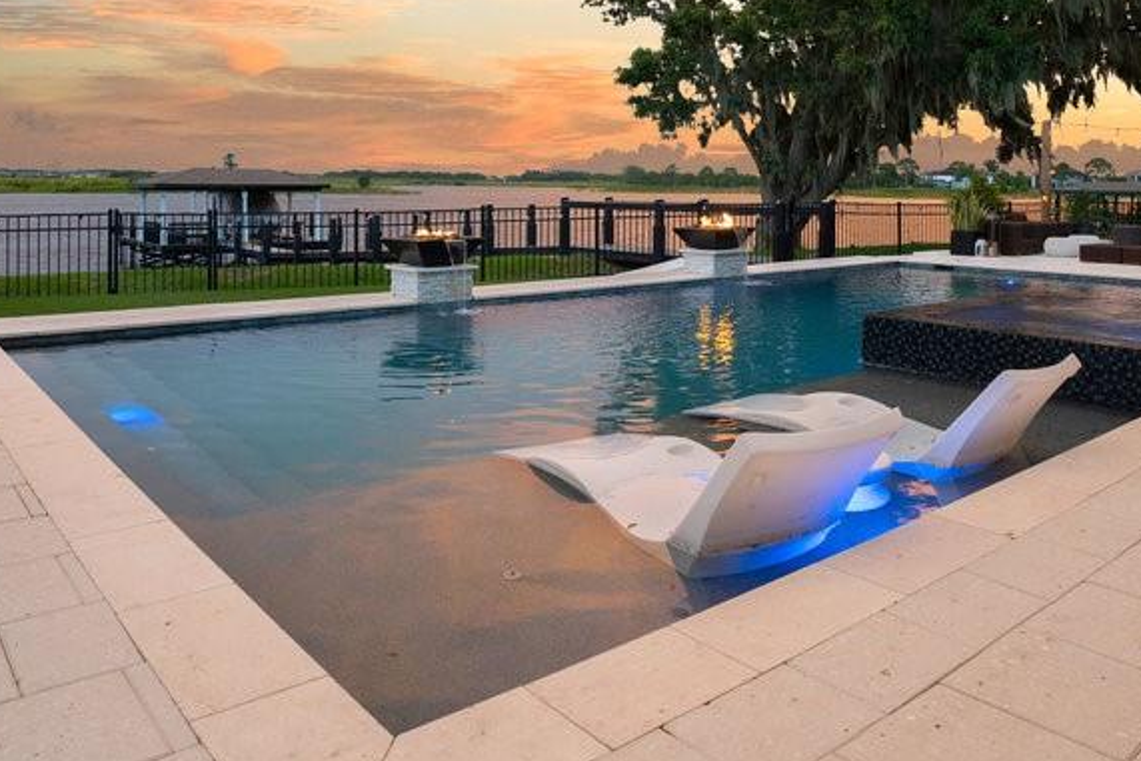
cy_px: 171
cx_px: 619
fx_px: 888
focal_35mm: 28
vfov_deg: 44.5
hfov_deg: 65.3
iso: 1000
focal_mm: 16
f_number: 6.3
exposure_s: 1/30
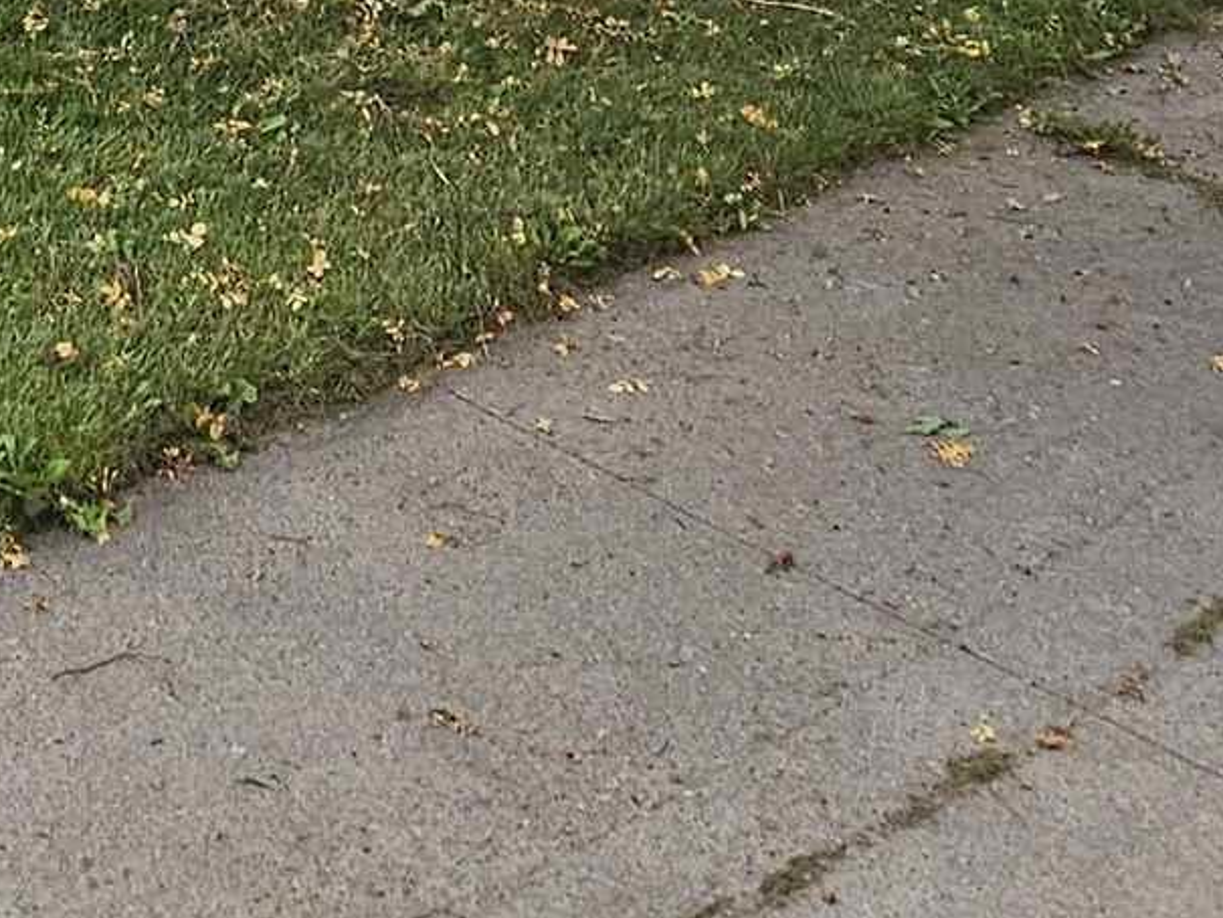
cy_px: -924
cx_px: 65
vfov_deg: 16.7
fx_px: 2332
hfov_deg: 28.0
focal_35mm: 66
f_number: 2.2
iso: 50
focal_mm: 2.2
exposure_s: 1/1286
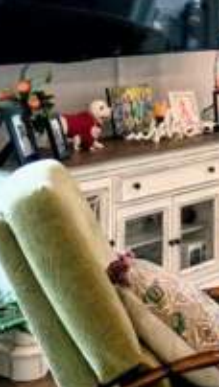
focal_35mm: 100
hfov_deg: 11.8
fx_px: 1030
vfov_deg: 21.0
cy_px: 57
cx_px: 277
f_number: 1.8
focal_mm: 4.27
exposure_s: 1/60
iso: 100
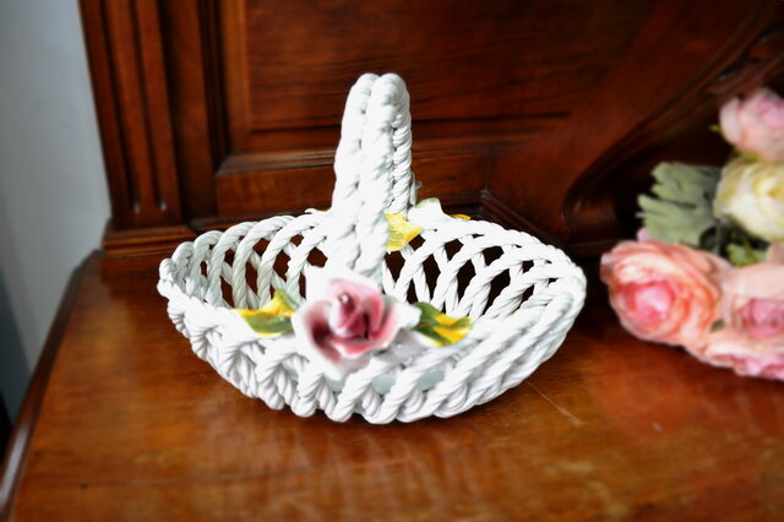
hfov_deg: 67.4
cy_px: 261
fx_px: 588
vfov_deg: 47.9
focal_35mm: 27
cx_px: 392
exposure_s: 1/15
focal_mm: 18
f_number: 3.5
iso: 450
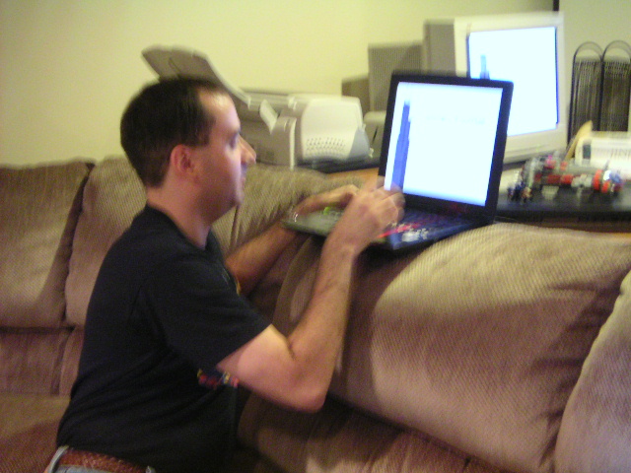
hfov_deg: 32.2
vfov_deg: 24.4
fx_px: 1094
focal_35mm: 60
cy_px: 236
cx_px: 316
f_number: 3.2
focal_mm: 7.9
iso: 400
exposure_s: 1/6
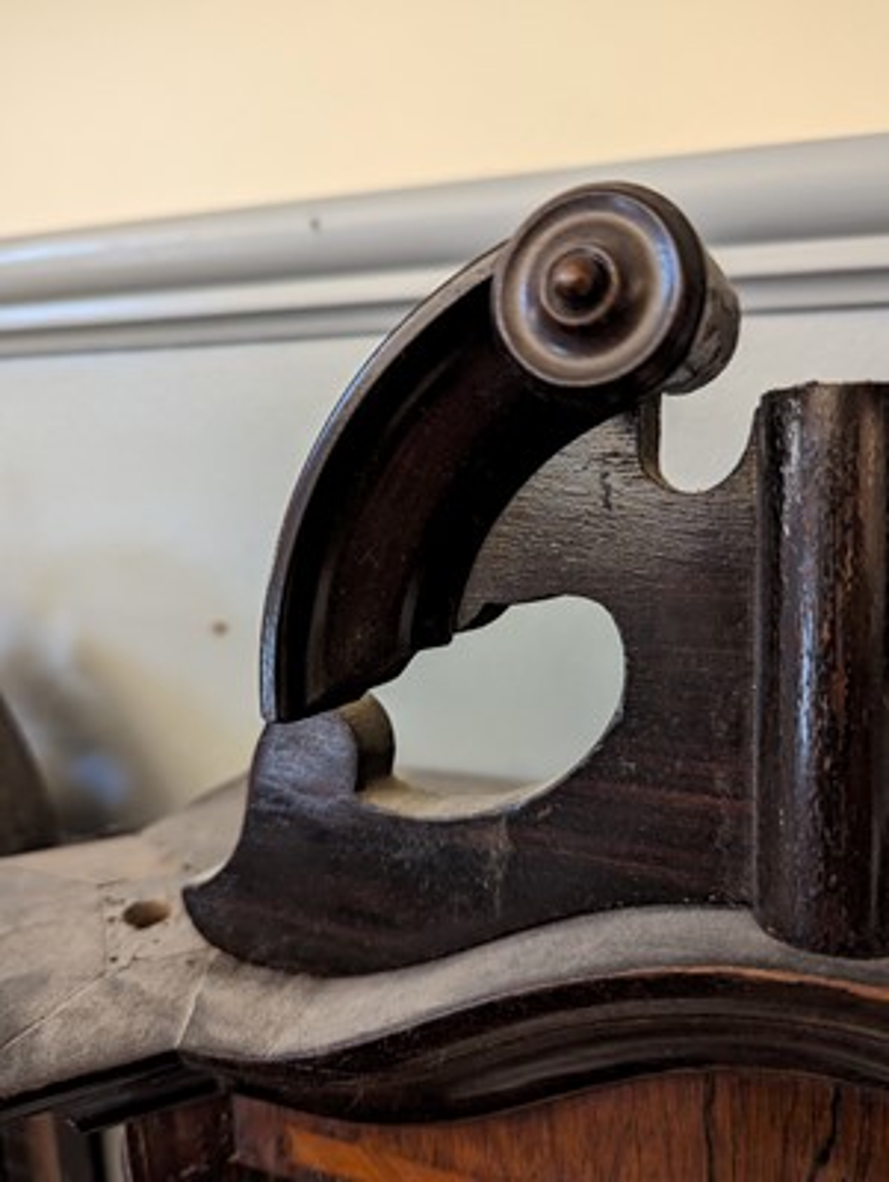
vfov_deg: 71.5
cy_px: 591
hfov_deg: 56.9
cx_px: 444
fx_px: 820
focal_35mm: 24
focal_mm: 6.81
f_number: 1.85
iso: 806
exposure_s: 1/50
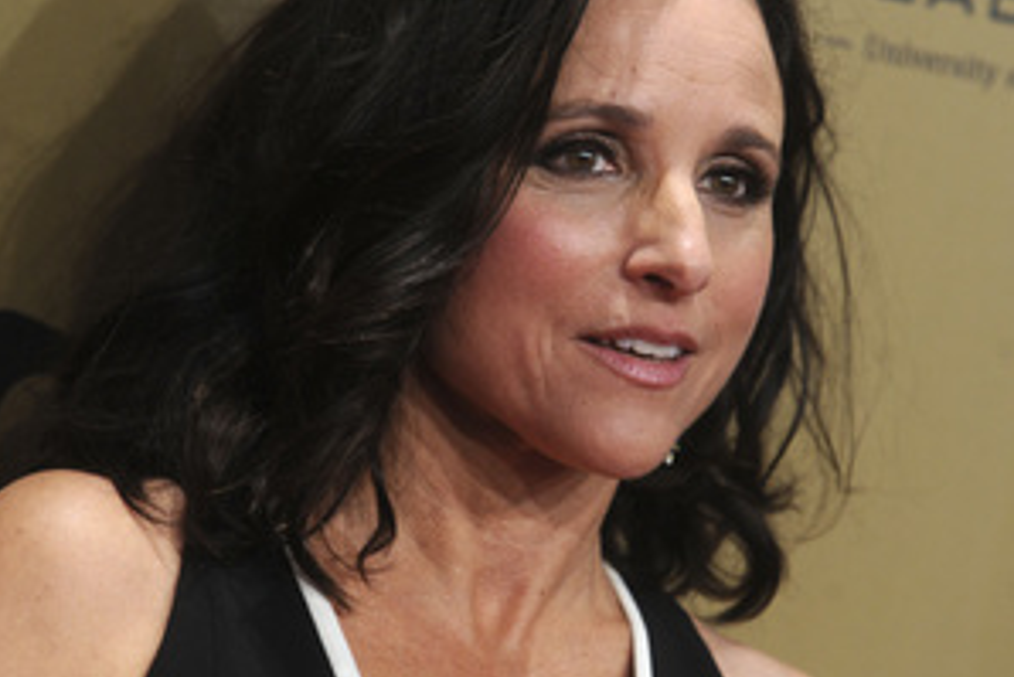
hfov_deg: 6.8
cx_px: 565
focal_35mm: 302
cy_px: 289
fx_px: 8510
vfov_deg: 4.6
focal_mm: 200
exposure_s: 1/320
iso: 800
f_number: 6.3
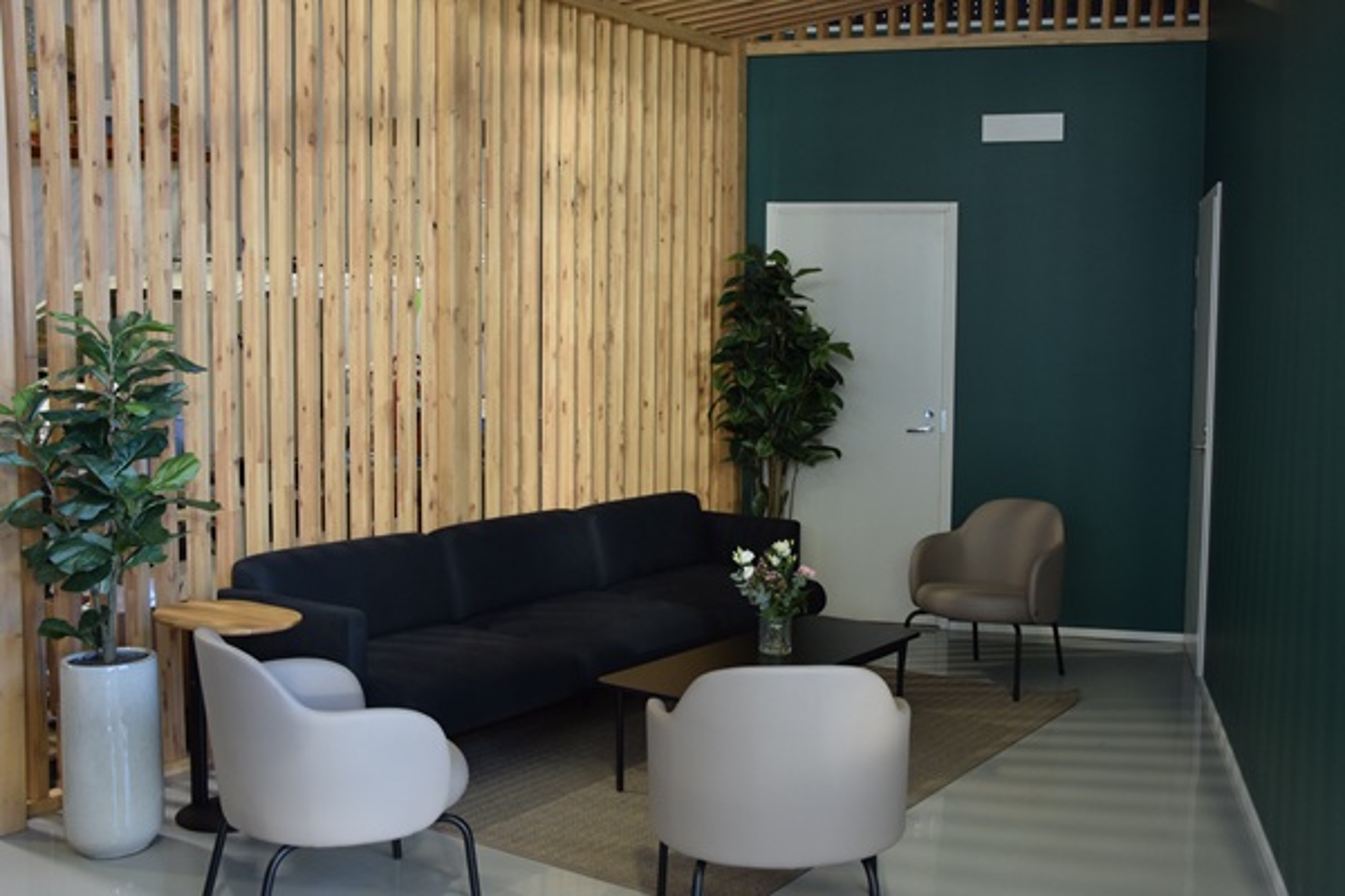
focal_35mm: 33
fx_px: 1233
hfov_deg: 57.2
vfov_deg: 40.0
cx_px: 672
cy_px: 448
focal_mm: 22
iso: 500
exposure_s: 1/25
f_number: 7.1
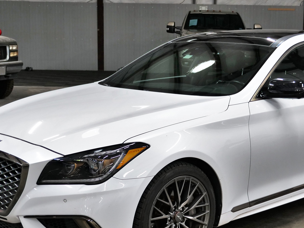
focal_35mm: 73
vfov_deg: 20.1
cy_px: 133
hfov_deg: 26.6
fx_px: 641
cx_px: 195
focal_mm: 19
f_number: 2.8
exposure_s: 1/60
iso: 320
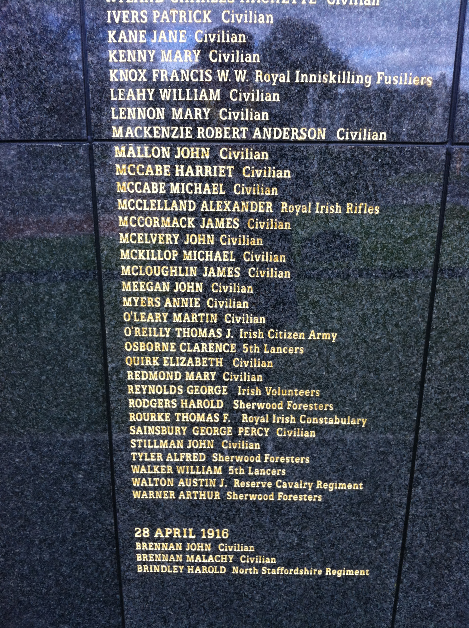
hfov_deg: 40.6
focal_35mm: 35
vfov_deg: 52.7
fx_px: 634
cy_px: 314
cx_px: 234
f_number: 2.8
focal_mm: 3.85
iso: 100
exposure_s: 1/120
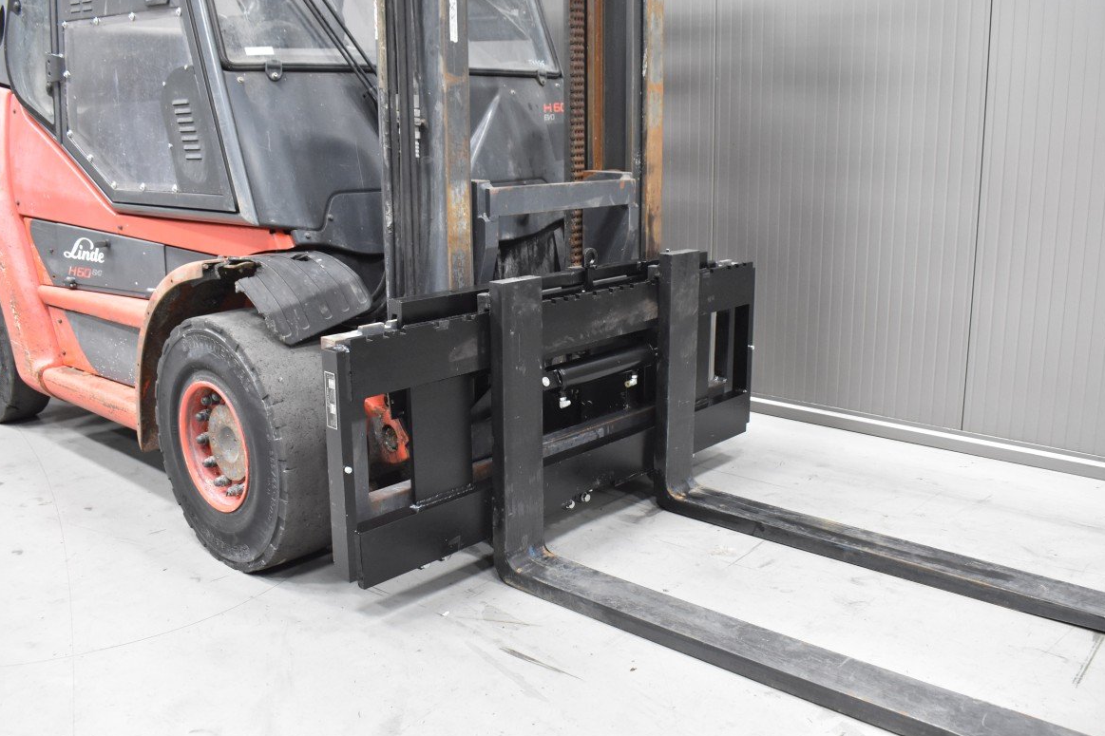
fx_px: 998
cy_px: 362
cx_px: 562
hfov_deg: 57.9
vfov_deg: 40.5
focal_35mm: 33
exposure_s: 1/20
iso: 1600
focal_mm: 21
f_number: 5
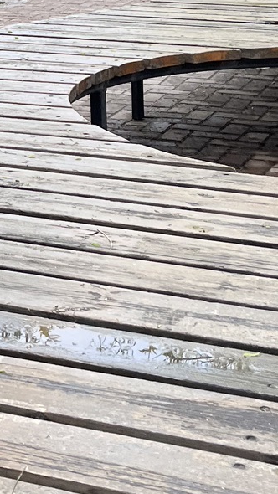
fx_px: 1258
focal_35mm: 96
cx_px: -17
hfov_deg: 12.4
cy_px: -18
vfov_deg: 21.3
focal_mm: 5.1
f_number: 1.6
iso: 50
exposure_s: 1/631
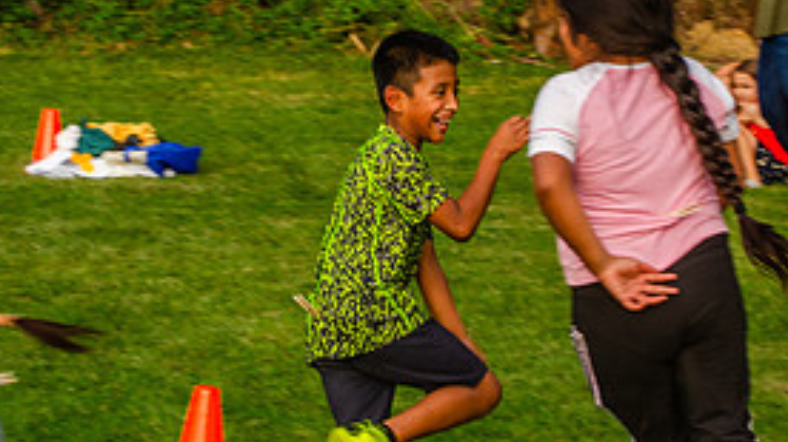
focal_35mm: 181
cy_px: 163
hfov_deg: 11.9
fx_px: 3780
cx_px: 534
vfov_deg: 6.7
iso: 200
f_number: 7.1
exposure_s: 1/200
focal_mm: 55
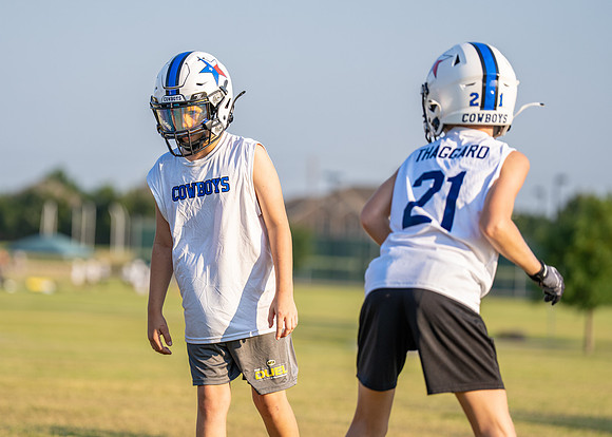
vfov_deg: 8.2
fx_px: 3047
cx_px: 239
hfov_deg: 11.5
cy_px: 199
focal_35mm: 175
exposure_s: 1/2000
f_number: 2.8
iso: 200
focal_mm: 146
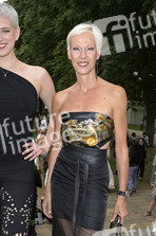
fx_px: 339
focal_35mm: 52
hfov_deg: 25.8
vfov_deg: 36.9
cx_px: 51
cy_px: 189
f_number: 11
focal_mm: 29
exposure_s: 1/200
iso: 500
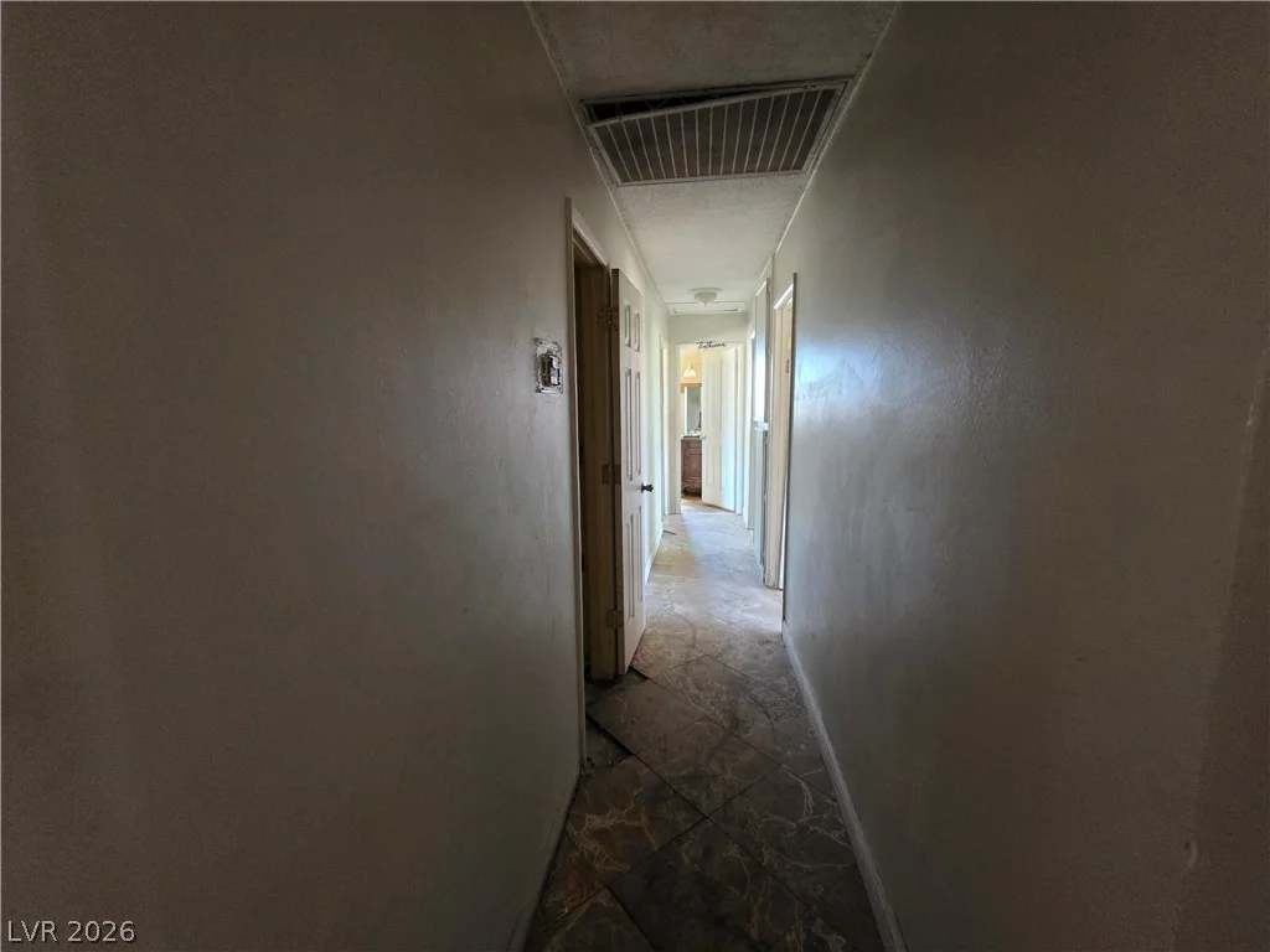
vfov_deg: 89.9
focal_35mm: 13
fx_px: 477
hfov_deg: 106.2
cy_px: 476
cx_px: 635
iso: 1000
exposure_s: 1/60
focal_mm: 2.2
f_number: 1.9
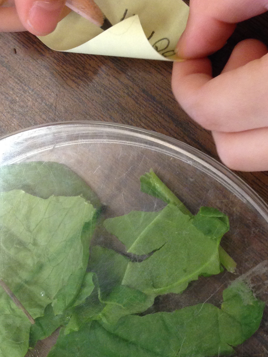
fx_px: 702
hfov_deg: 21.6
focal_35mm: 68
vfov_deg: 28.4
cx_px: 130
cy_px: 241
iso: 160
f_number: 2.4
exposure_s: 1/20
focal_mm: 4.12
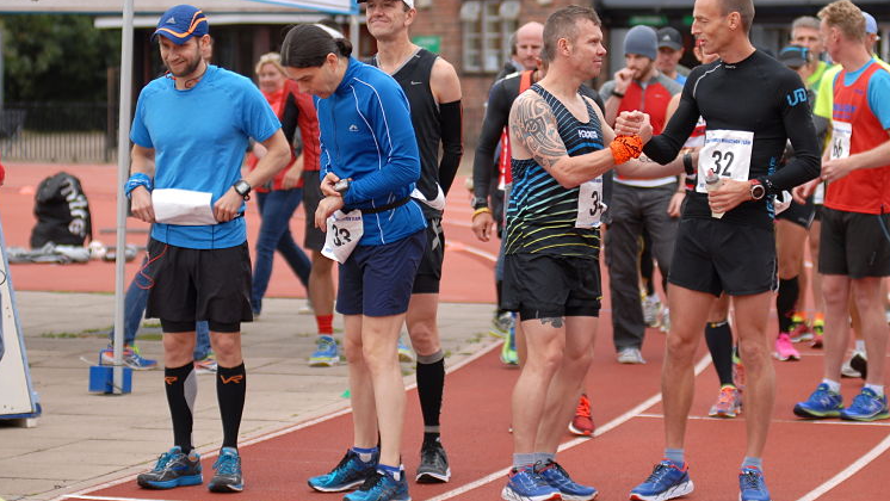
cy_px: 209
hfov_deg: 15.9
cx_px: 470
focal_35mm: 135
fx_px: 3187
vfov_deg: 9.0
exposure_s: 1/125
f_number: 2.8
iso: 100
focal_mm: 80
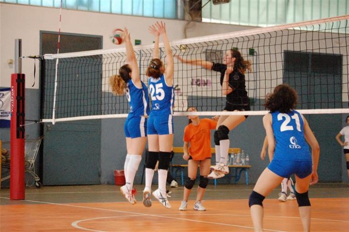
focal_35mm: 99
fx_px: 959
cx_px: 174
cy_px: 116
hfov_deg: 20.6
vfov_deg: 13.8
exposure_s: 1/200
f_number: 4.2
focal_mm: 66
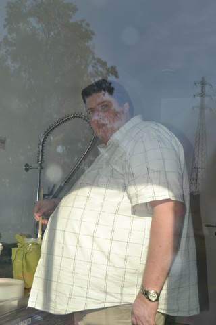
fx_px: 418
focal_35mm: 46
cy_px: 162
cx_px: 108
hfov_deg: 28.9
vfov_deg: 42.3
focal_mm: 31
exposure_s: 1/200
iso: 100
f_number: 9
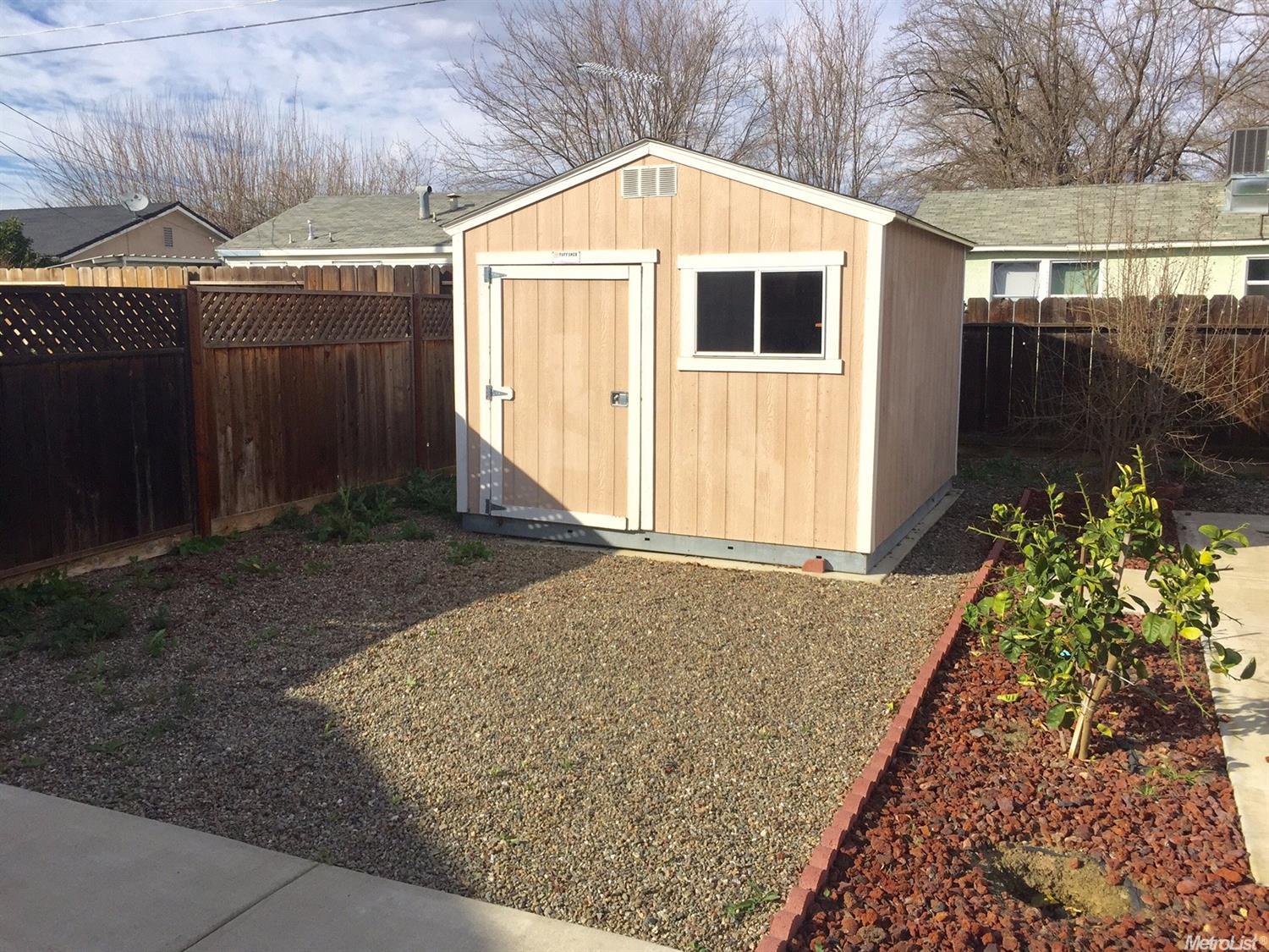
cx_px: 634
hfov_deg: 61.7
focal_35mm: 29
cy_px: 476
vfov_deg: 48.2
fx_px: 1063
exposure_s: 1/2825
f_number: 2.2
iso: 32
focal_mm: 4.15
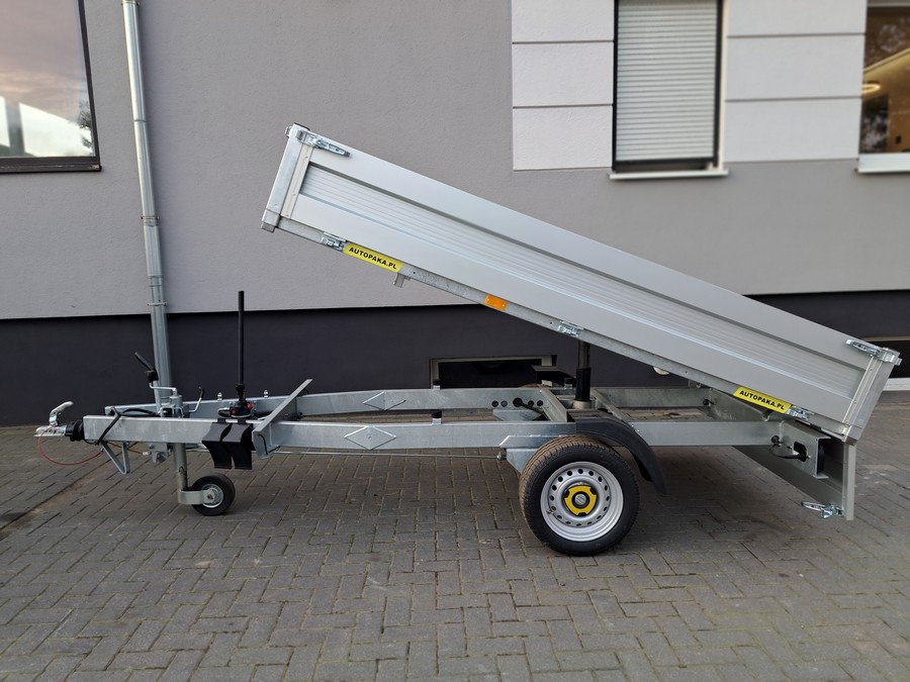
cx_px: 455
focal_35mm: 24
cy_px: 341
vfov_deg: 56.8
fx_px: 631
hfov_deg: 71.6
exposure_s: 1/50
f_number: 1.8
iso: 50
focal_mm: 5.23
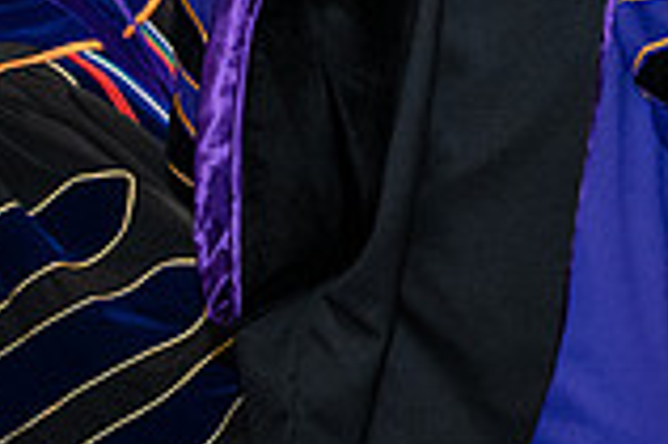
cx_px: 989
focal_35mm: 257
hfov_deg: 7.9
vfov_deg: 5.3
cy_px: -336
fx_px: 4764
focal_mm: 70
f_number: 5
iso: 2500
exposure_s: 1/200
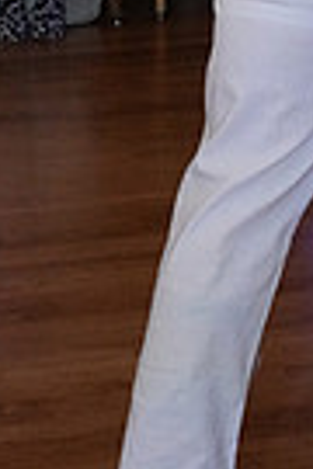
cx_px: 544
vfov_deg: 8.8
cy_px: -215
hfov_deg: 5.9
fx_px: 2973
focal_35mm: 228
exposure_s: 1/200
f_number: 4
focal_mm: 53
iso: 5000
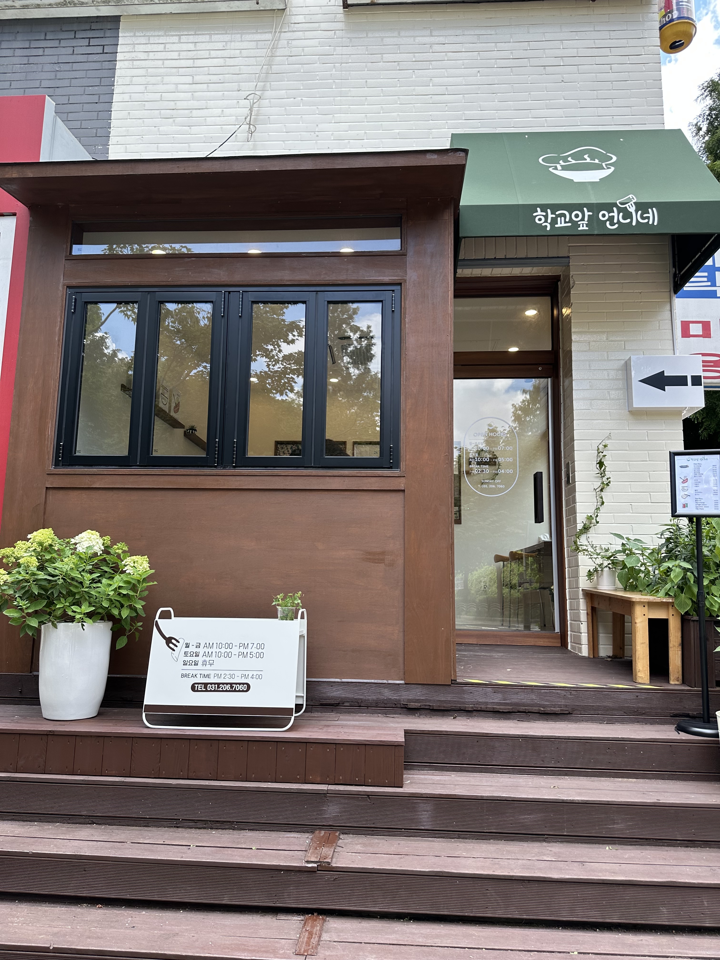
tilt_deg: +5.4
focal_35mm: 24
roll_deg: -1.4
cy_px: 480
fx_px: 666
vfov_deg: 71.6
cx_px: 360
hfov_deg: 56.8
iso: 80
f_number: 1.78
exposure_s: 1/646
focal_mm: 6.86
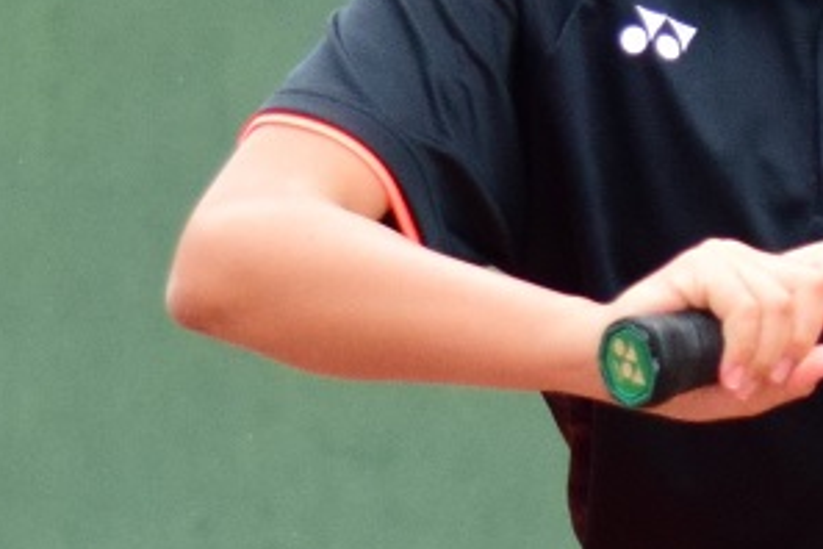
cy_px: 44
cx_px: 862
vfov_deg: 4.7
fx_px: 6698
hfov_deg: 7.0
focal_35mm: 293
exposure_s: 1/2000
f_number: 4.5
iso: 1000
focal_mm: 58
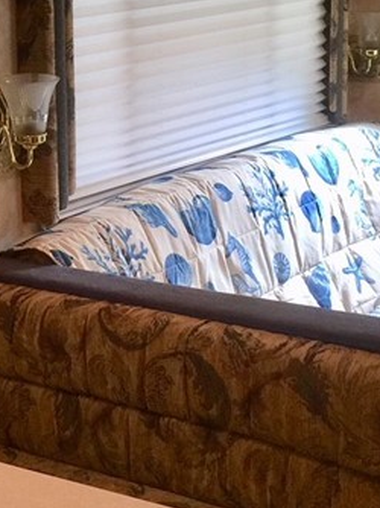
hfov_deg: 16.1
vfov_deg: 21.9
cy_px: 143
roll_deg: +4.9
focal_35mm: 89
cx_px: -44
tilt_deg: -7.4
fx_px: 1304
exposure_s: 1/15
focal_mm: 4.15
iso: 40
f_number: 2.2
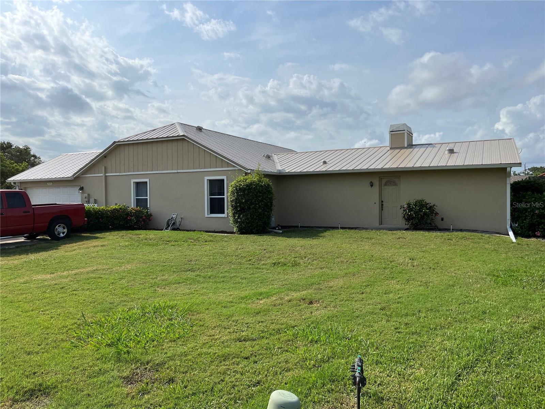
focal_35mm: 26
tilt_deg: -0.7
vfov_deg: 53.1
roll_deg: +0.4
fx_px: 409
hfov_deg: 67.3
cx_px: 272
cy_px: 204
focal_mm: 5.1
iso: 50
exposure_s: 1/6173
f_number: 1.6
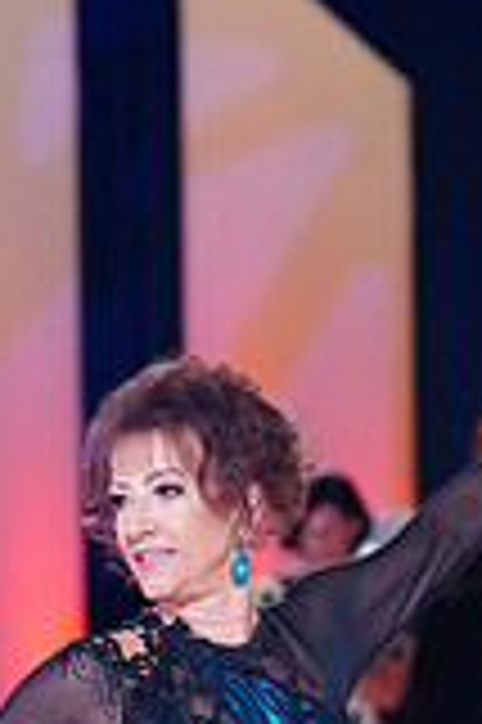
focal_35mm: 360
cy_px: 904
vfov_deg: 5.7
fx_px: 7245
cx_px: 52
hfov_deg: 3.8
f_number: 2.8
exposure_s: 1/400
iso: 2000
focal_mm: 100
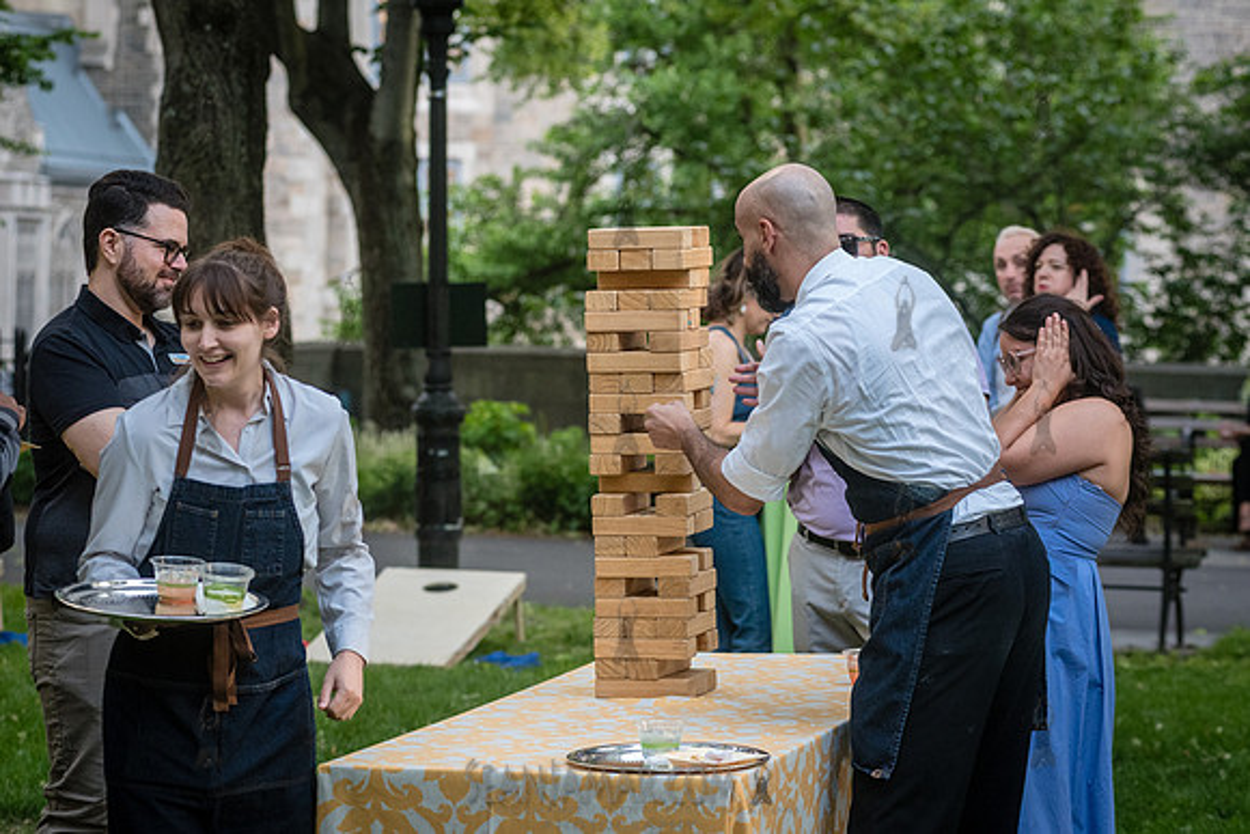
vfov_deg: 11.7
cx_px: 625
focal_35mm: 117
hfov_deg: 17.5
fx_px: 4063
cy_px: 417
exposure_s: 1/500
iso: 2000
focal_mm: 105
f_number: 5
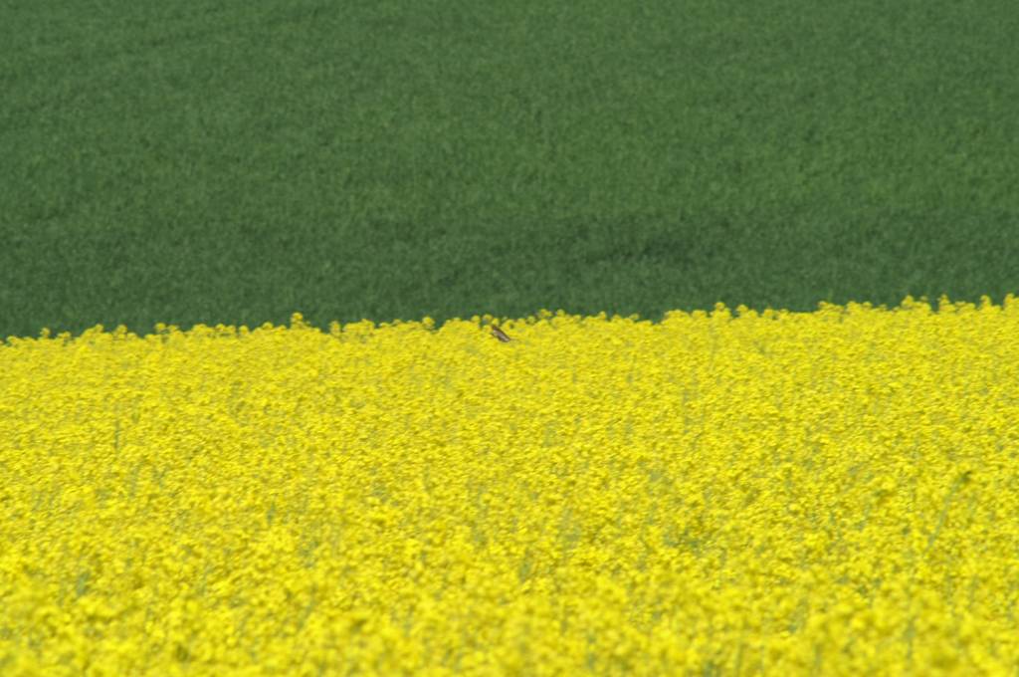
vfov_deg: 3.0
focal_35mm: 450
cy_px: 338
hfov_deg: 4.6
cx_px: 510
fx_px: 12721
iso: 100
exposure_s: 1/250
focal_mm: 300
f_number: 11
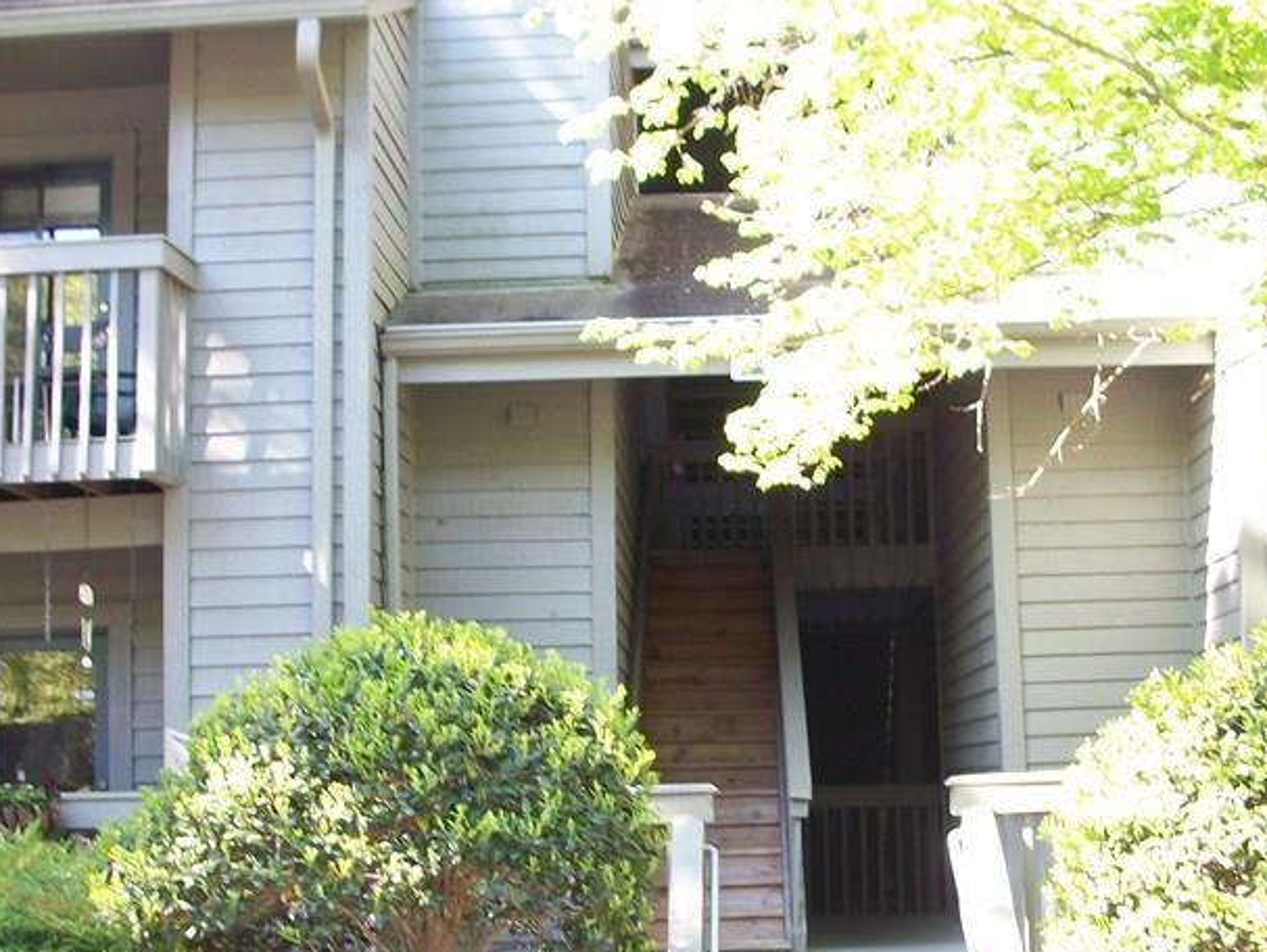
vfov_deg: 24.8
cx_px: 793
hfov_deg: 32.5
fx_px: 2161
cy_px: 599
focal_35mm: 59
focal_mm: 6.3
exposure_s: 1/60
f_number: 3.1
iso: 80
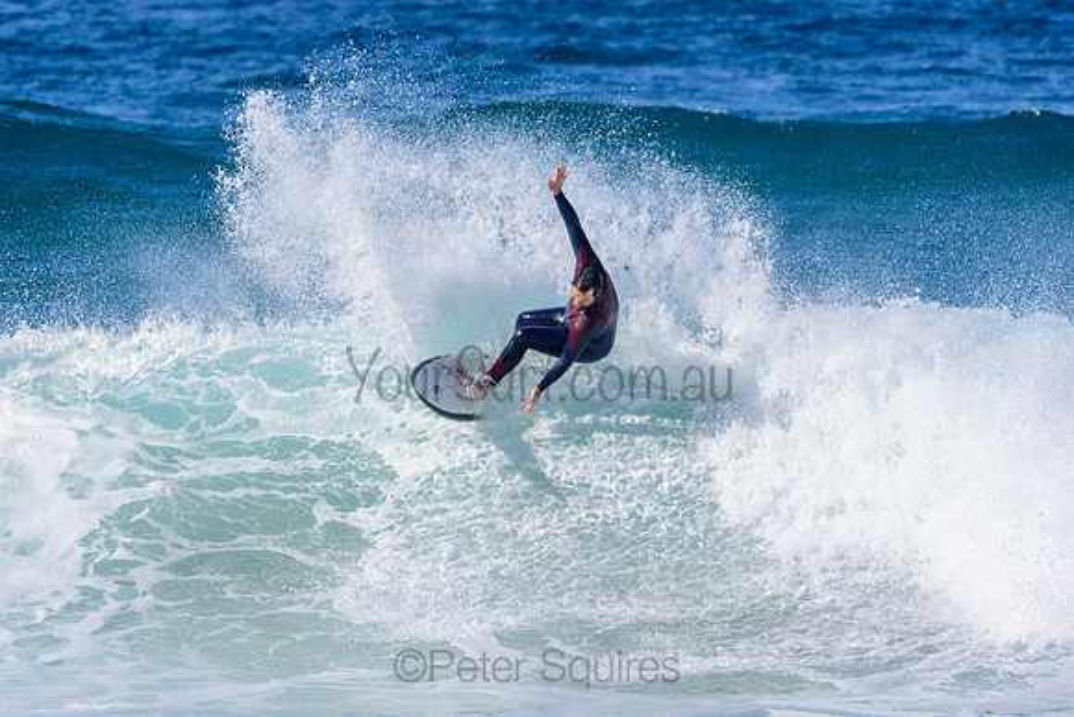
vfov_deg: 1.8
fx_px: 22379
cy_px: 358
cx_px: 537
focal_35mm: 750
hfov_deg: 2.7
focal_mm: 500
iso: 220
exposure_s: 1/2000
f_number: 5.6
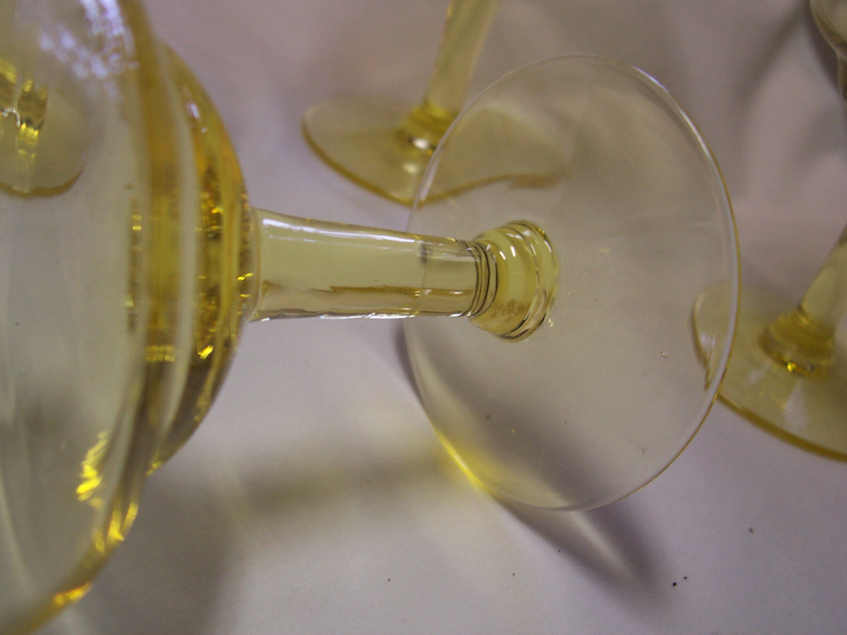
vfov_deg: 38.7
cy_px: 318
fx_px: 905
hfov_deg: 50.1
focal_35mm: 37
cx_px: 424
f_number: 2.8
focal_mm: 5.6
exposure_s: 1/60
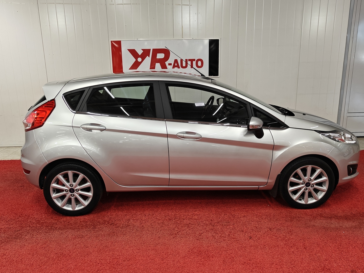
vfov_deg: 48.2
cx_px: 182
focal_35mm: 29
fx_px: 305
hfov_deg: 61.7
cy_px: 136
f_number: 1.8
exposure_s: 1/100
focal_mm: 5.59
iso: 64
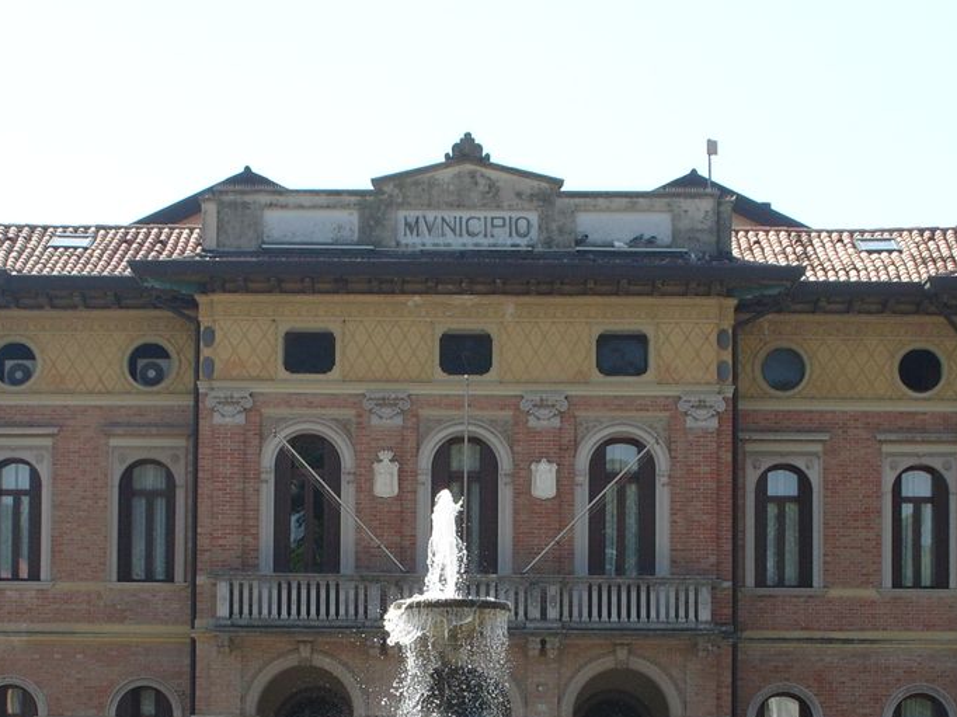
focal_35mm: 110
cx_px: 429
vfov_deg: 13.3
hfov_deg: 17.9
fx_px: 3040
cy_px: 629
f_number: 5.7
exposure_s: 1/350
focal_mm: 11.1
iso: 80
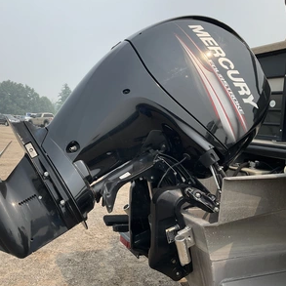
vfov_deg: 47.2
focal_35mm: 35
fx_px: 327
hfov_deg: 46.8
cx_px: 108
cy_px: 142
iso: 25
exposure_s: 1/1490
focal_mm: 3
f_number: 1.8
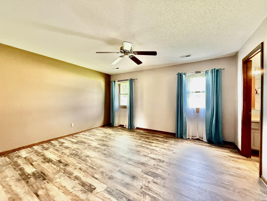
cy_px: 100
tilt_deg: +1.1
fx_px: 108
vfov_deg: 85.7
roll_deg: +0.2
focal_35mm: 14
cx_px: 134
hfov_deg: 102.1
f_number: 2.2
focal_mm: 2.22
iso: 640
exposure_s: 1/60
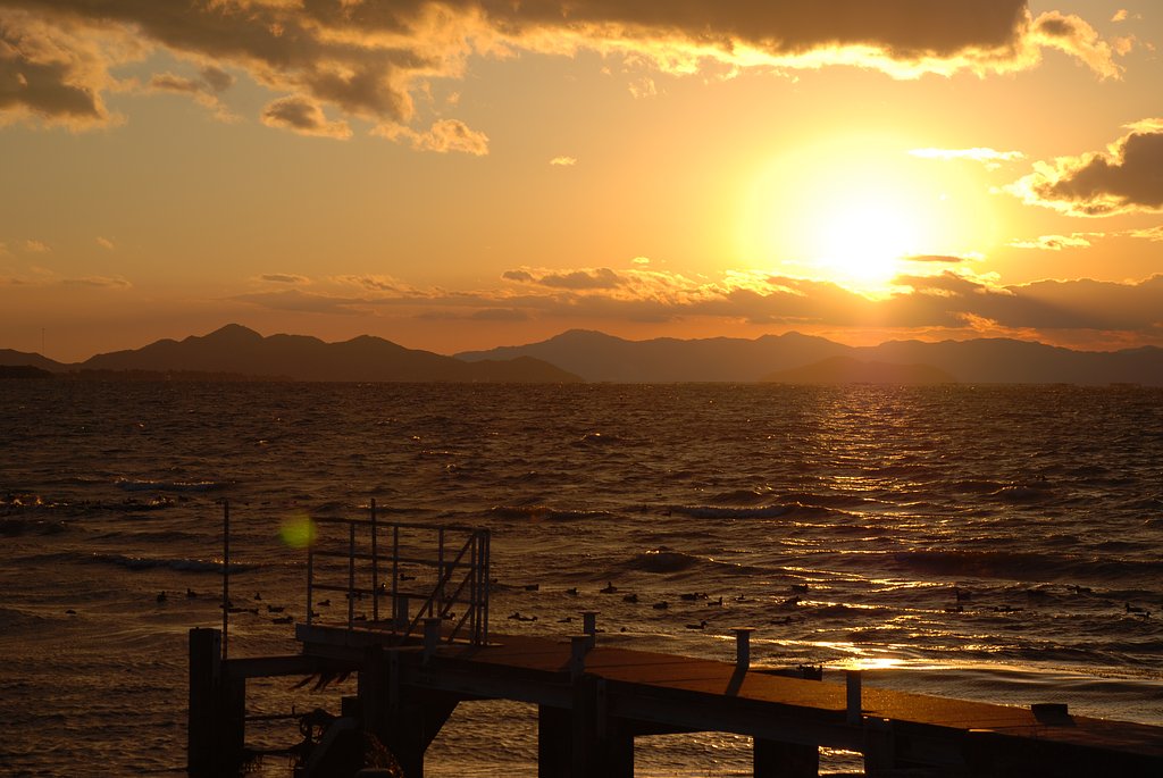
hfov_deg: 19.4
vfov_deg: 13.1
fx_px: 3395
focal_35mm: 105
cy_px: 389
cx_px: 582
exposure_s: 1/640
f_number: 6.3
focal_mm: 70
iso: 100
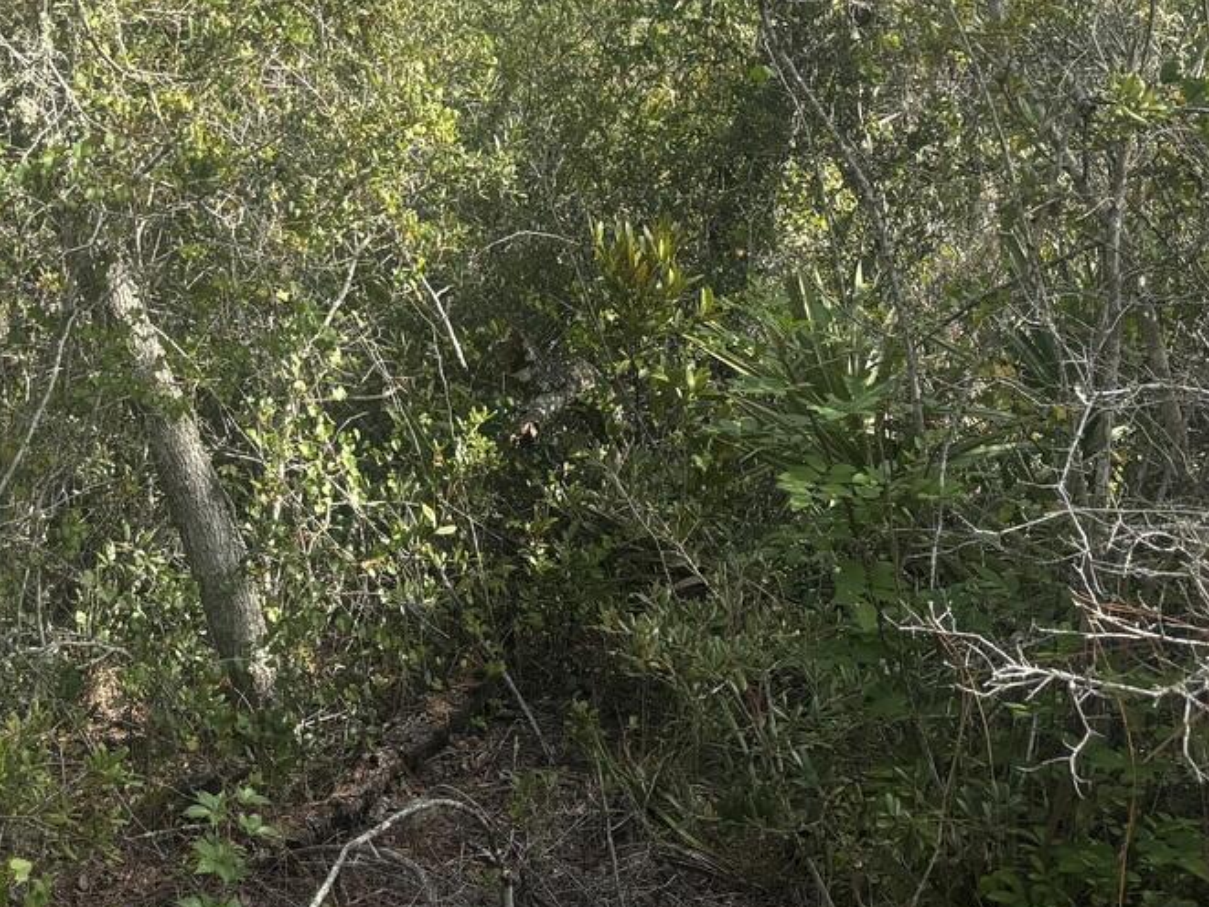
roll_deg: -1.1
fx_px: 2061
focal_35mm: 59
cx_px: 333
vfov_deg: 23.9
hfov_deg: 32.2
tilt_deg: -1.6
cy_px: 30
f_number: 1.6
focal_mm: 5.96
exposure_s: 1/1220
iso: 50
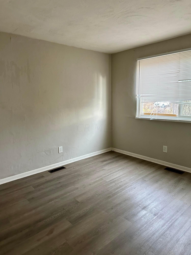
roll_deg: +1.8
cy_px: 128
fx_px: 177
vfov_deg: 71.6
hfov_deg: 56.8
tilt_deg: -10.0
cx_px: 96
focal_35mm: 24
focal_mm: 6.86
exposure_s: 1/60
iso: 320
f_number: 1.78
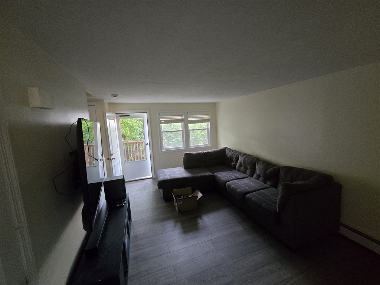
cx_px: 190
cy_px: 142
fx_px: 143
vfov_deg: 89.9
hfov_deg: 106.2
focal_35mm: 13
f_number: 2.2
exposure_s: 1/60
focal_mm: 2.2
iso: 1250
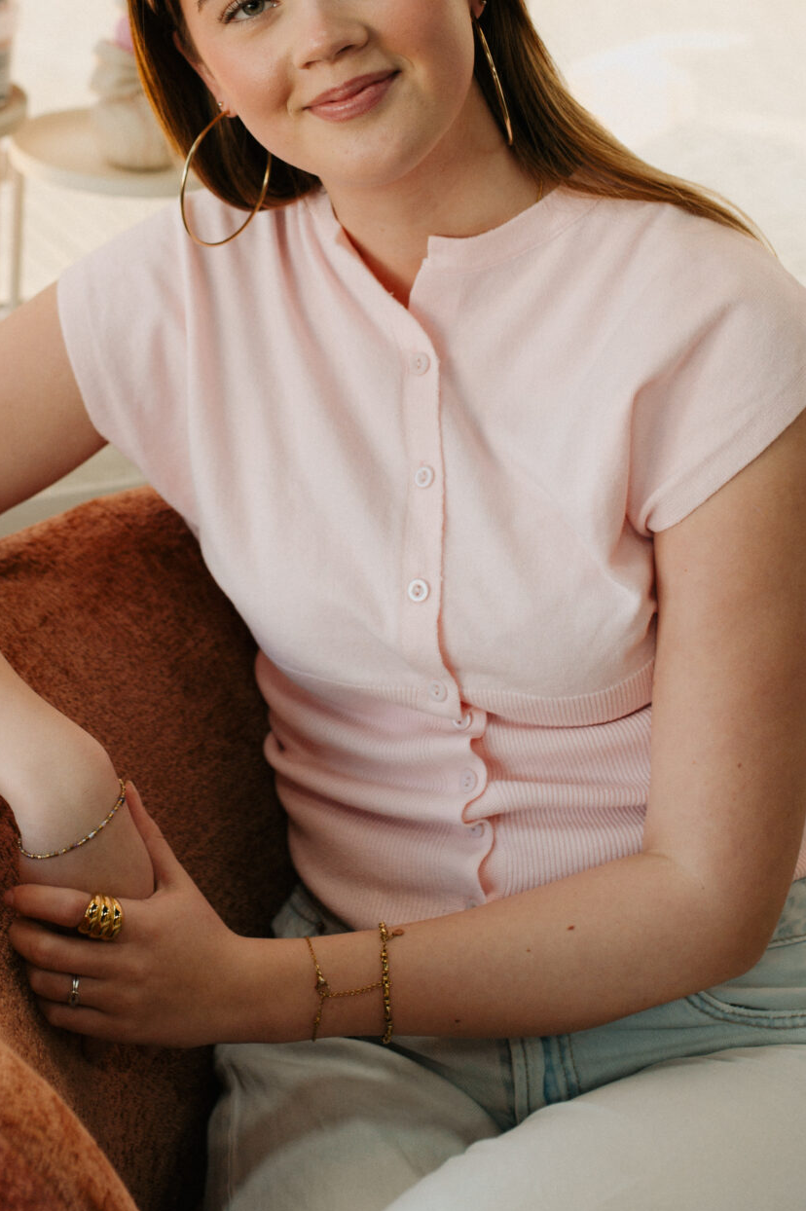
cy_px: 273
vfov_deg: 27.6
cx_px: 234
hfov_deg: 18.8
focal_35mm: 72
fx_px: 2421
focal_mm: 35
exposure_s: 1/500
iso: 640
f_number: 2.8
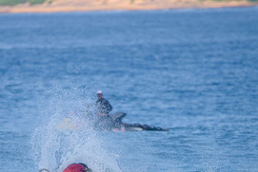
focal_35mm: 1069
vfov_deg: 1.3
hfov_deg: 1.9
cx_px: 78
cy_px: 175
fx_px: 7665
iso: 220
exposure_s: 1/2000
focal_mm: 500
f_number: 5.6
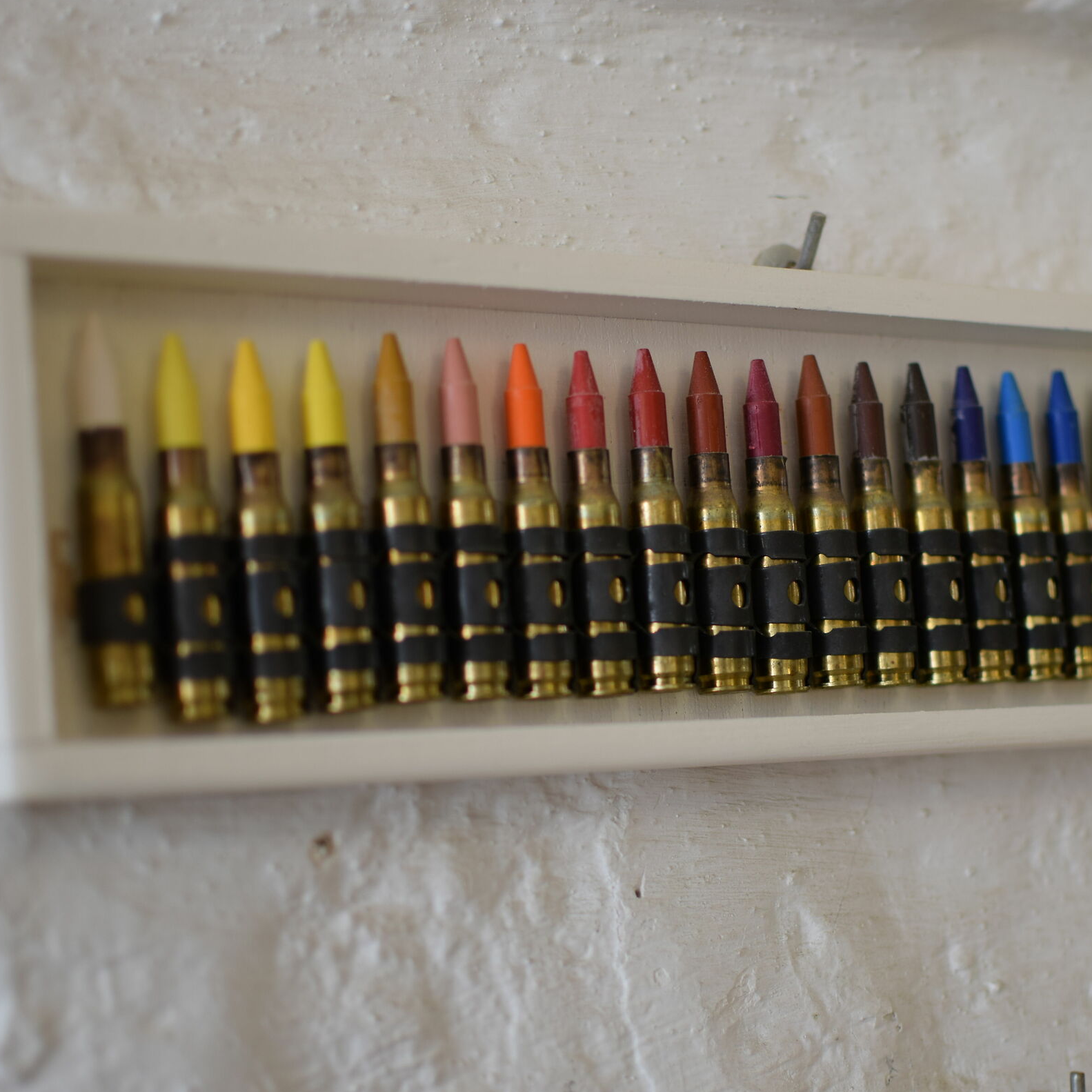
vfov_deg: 25.5
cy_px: 548
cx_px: 711
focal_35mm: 68
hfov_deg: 25.4
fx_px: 2414
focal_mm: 35
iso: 100
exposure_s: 1/80
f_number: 1.8
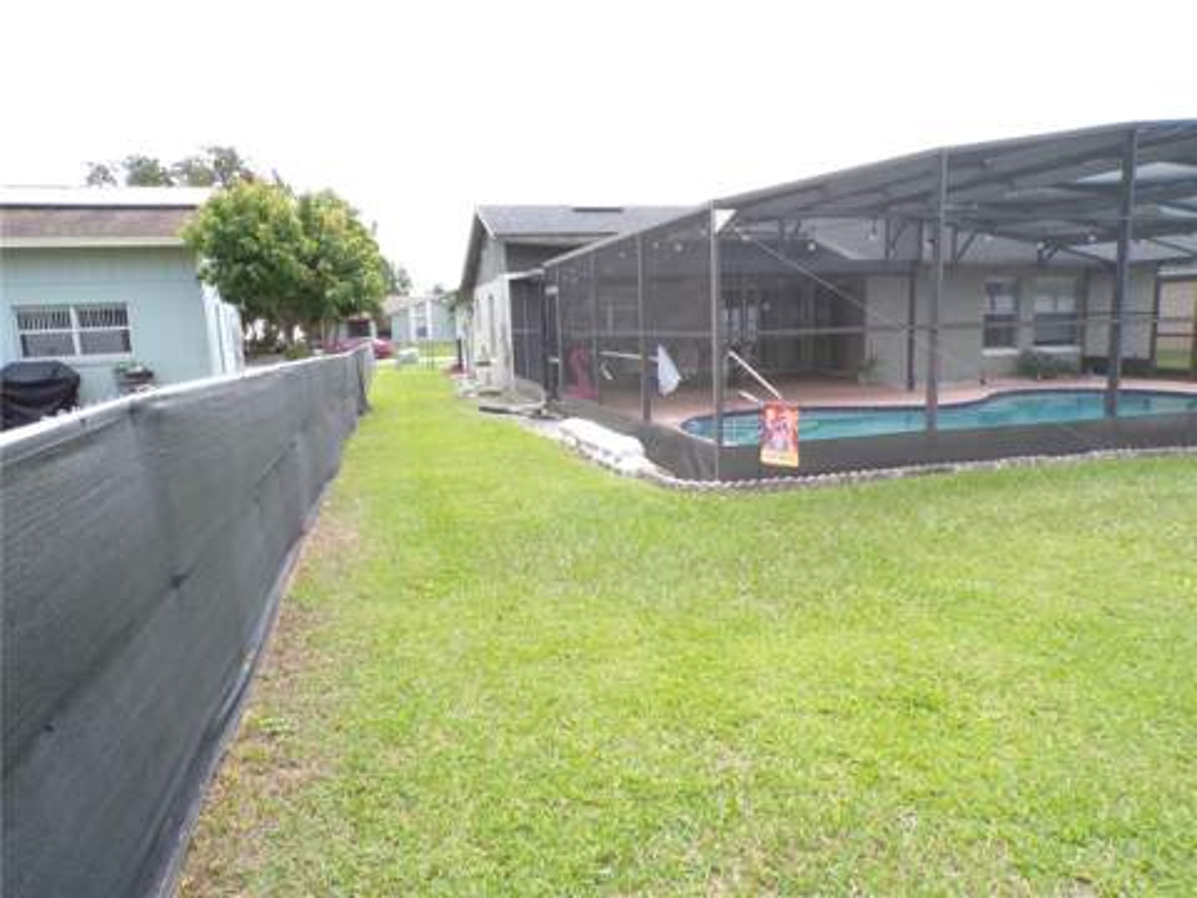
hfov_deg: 71.6
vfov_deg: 56.8
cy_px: 449
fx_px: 830
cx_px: 598
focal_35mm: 24
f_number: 7.7
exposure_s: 1/60
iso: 100
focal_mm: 4.3
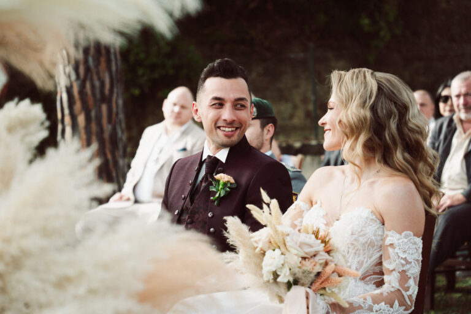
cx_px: 236
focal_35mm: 110
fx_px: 1439
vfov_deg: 12.5
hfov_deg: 18.6
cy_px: 157
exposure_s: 1/1000
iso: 800
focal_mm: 110
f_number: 4.5
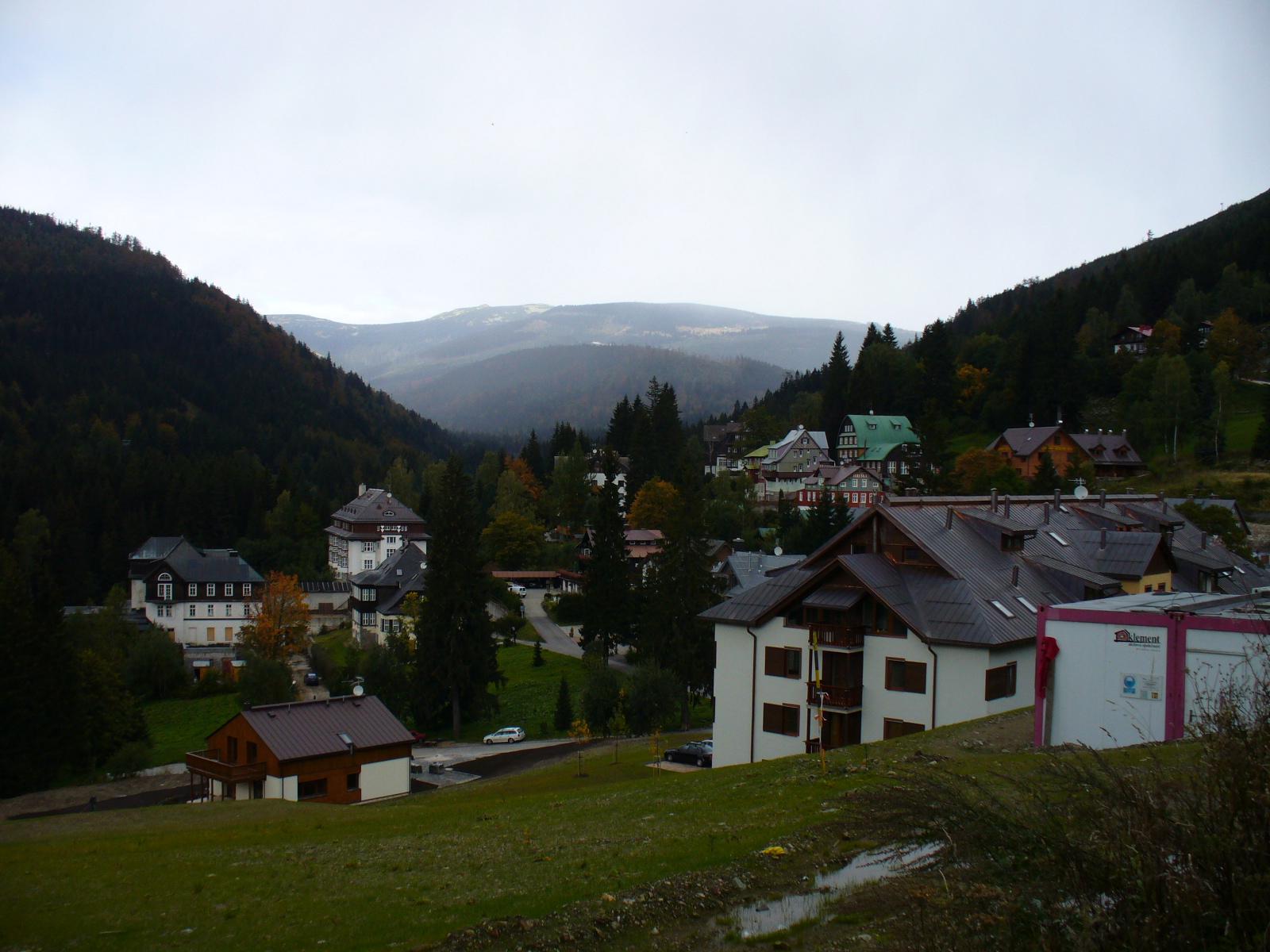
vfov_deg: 38.7
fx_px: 1357
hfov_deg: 50.1
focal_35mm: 37
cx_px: 635
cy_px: 476
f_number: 5.6
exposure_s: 1/160
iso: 80
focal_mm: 6.1
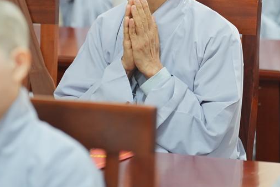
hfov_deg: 6.3
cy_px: -2
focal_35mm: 327
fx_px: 2545
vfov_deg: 4.2
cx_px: 167
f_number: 2.8
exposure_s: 1/125
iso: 3200
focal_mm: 138
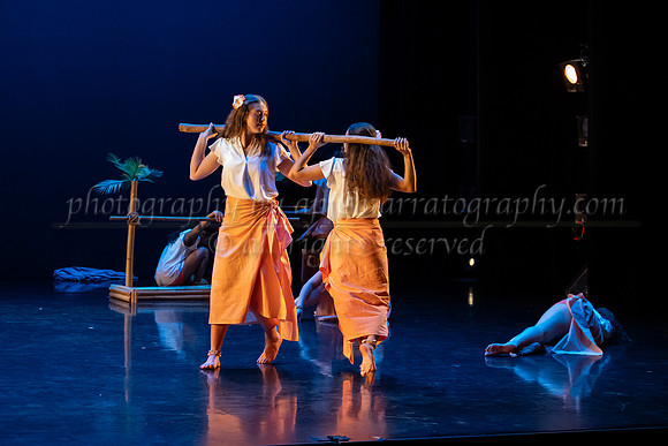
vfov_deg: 15.1
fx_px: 1684
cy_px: 201
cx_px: 314
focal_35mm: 91
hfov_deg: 22.4
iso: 4000
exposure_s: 1/400
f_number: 4
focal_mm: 75
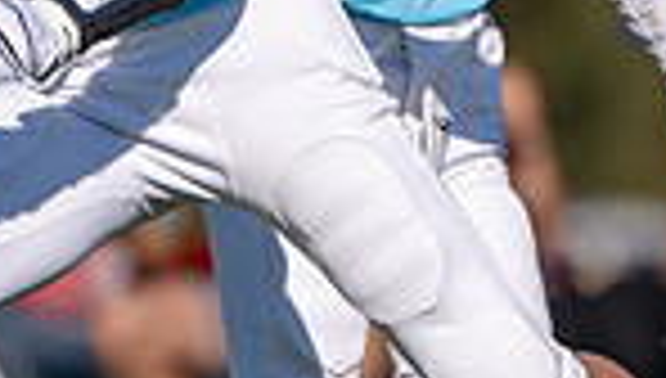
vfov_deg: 0.6
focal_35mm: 2210
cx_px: 536
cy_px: 308
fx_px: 39113
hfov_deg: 1.0
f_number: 5.6
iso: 125
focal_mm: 400
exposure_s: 1/1250
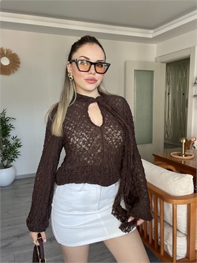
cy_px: 132
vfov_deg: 59.9
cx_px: 98
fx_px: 228
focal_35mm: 30
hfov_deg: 46.8
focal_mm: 2.71
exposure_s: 1/121
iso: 80
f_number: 2.2
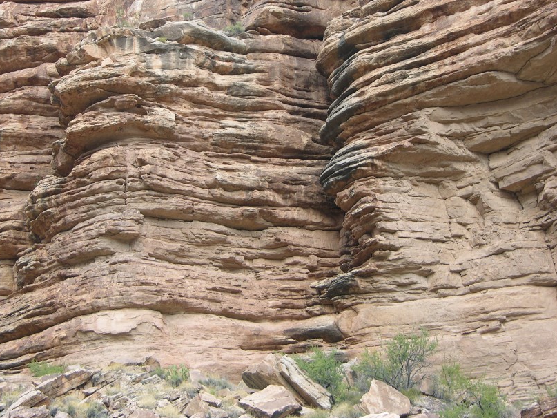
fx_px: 1593
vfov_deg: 14.9
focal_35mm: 99
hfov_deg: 19.8
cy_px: 154
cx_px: 233
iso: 50
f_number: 3.4
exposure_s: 1/88.8
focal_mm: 19.9
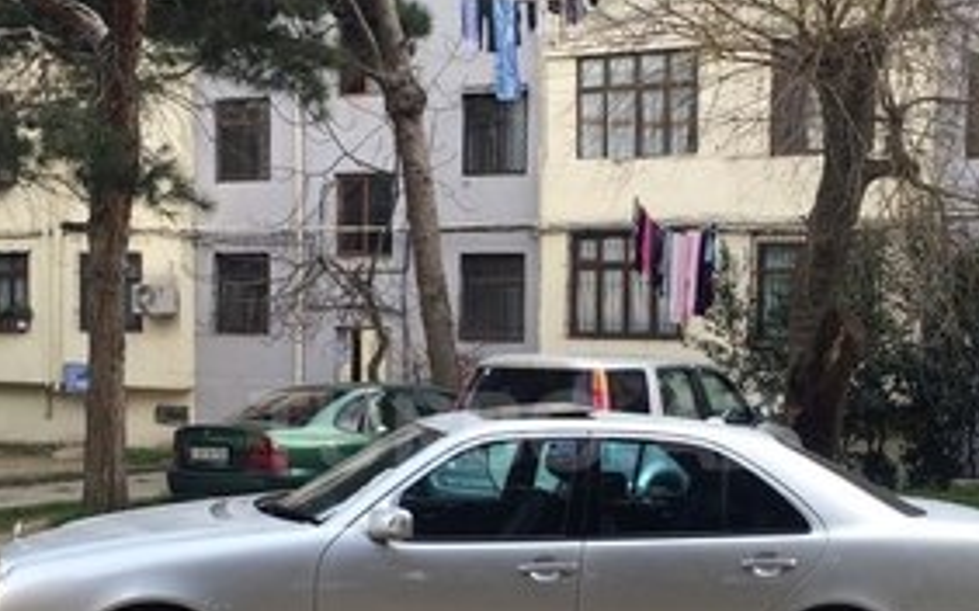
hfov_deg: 37.5
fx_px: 1440
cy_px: 430
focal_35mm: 54
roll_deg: +0.5
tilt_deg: -5.5
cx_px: 517
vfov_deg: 23.8
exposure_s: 1/354
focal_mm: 4.15
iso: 32
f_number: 2.2
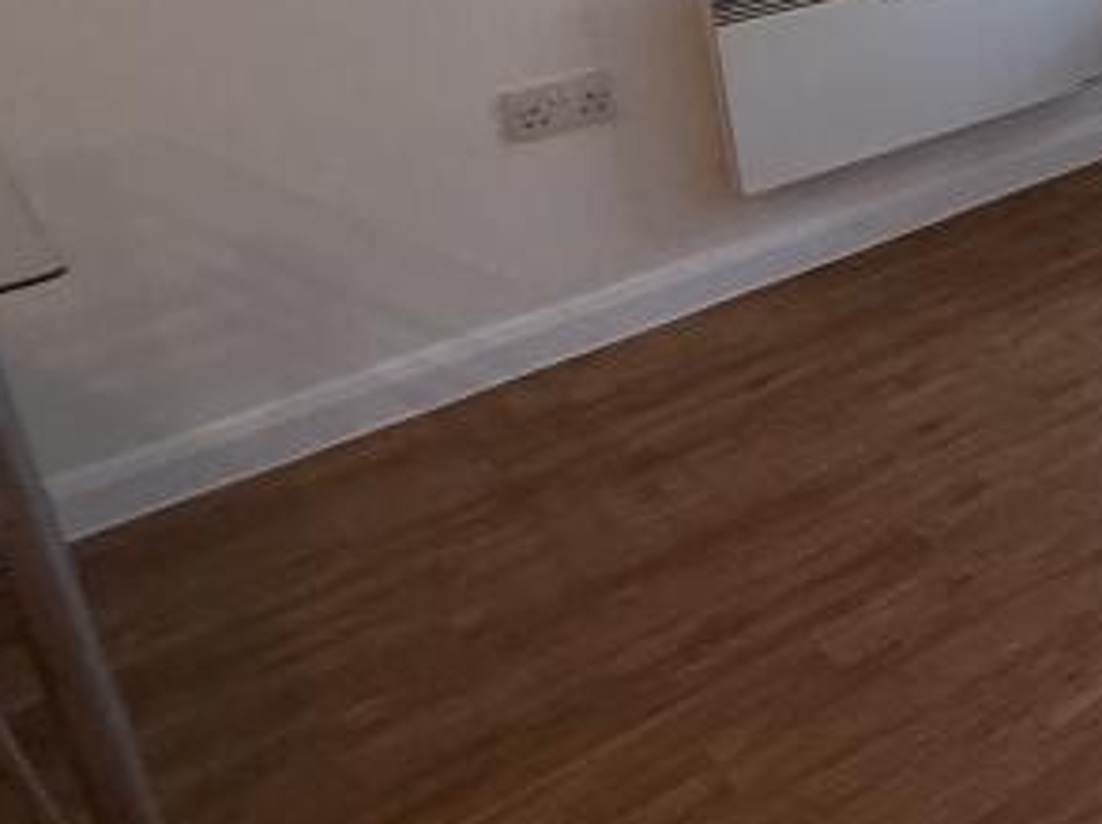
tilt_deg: -16.0
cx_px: 1700
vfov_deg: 27.4
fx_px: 1558
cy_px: -53
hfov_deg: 26.5
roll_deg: +1.5
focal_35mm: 49
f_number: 2.2
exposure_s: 1/100
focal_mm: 2.22
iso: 125
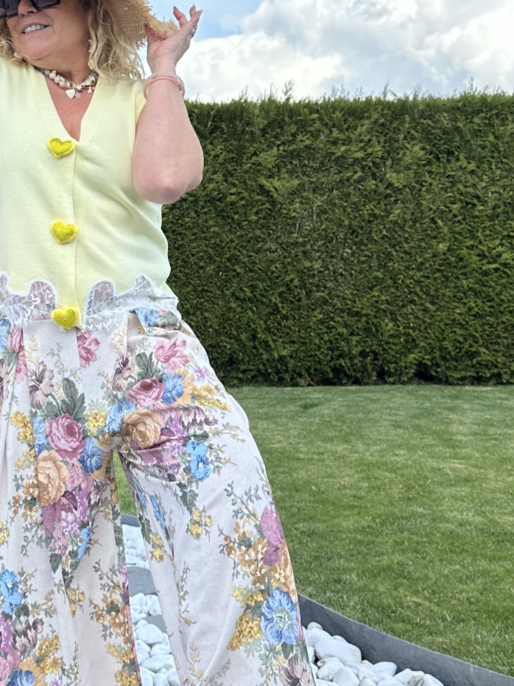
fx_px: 772
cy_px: 408
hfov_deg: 36.0
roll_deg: +0.4
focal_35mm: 39
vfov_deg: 47.6
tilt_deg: -0.7
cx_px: 127
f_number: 1.78
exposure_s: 1/2070
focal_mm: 6.86
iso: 80
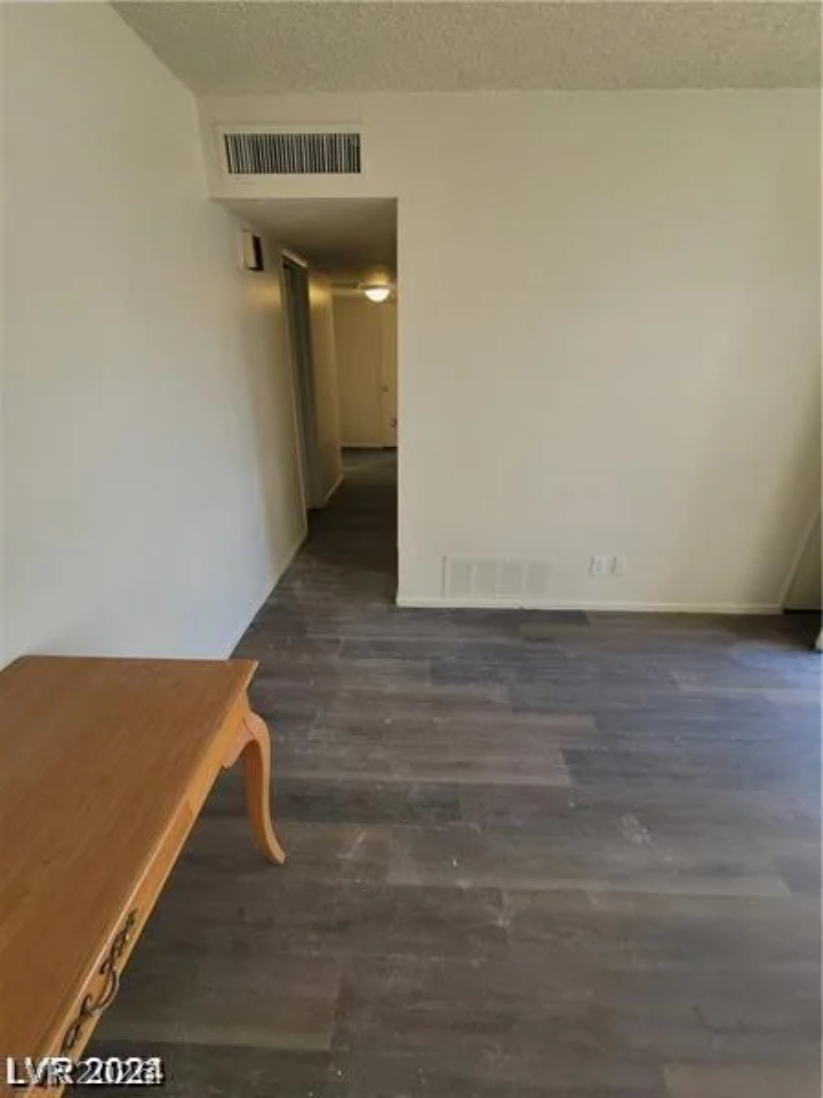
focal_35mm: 13
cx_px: 412
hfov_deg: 89.9
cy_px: 549
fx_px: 412
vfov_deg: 106.2
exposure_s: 1/120
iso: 64
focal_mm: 2.2
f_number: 2.2
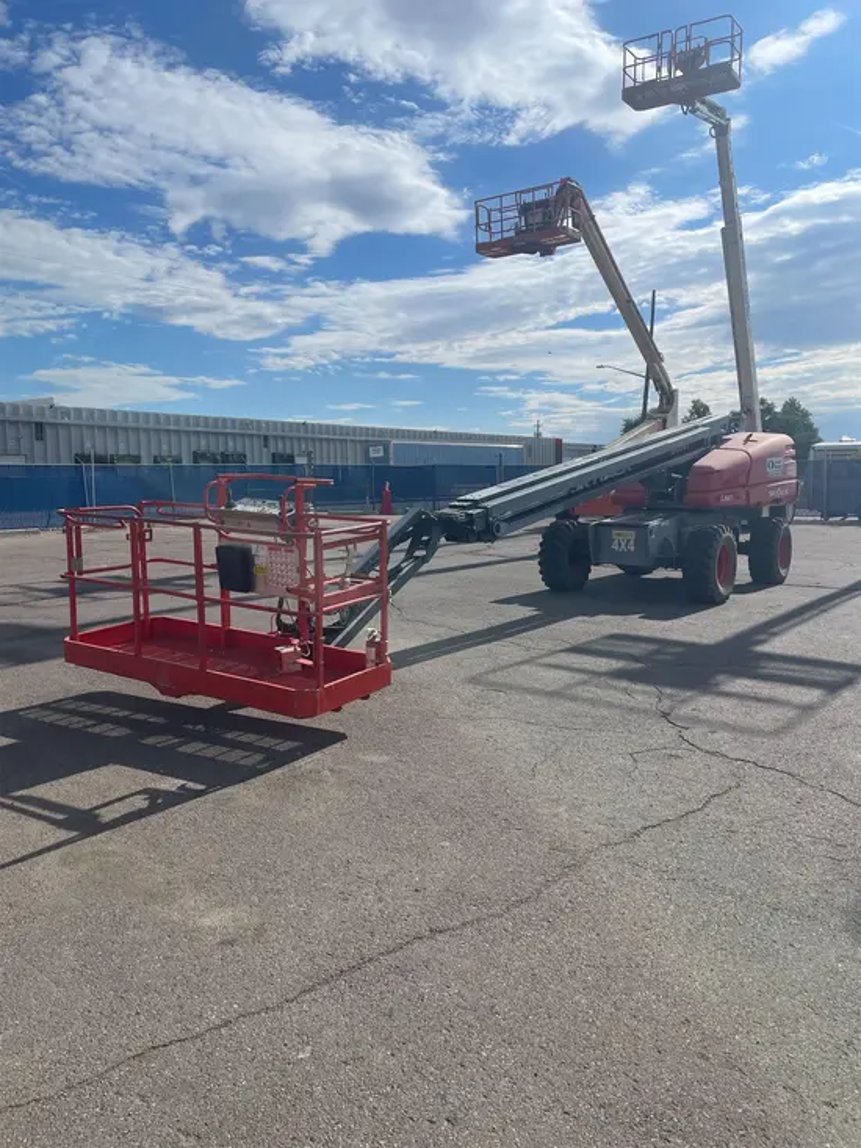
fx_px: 862
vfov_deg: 67.3
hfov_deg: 53.1
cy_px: 574
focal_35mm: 26
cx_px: 430
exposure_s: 1/7813
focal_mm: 4.2
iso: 32
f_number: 1.6
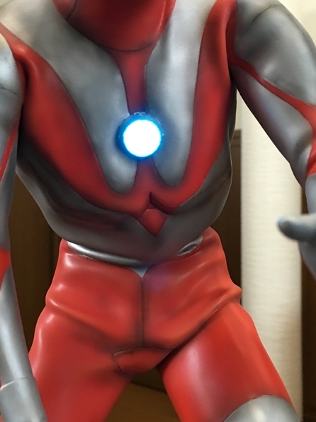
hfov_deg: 36.8
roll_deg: -0.6
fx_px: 475
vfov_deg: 47.9
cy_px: 221
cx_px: 148
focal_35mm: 39
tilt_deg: -1.5
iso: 80
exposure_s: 1/15
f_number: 2.2
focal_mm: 4.15
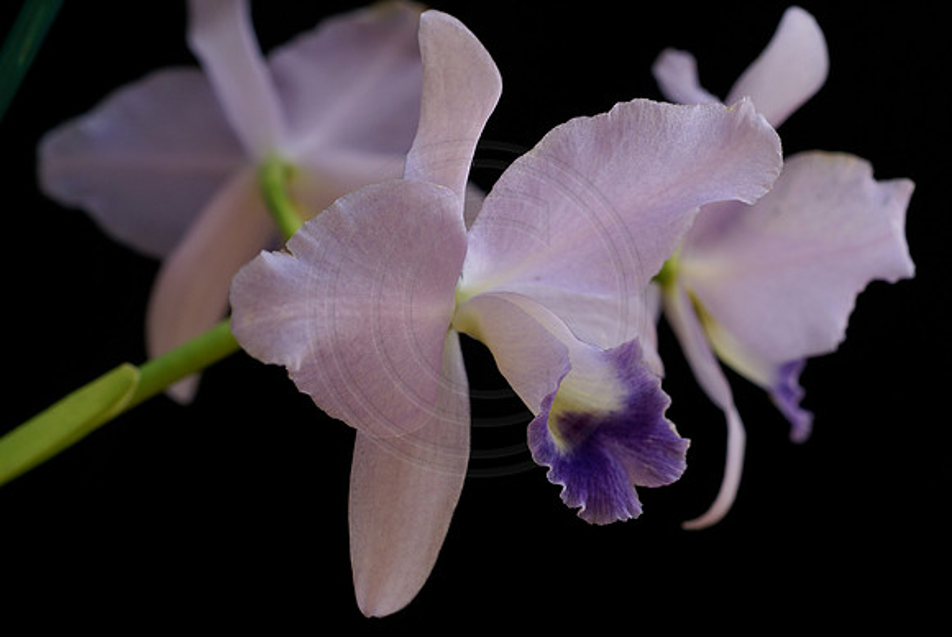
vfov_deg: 18.2
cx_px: 476
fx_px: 1985
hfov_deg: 27.0
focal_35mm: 75
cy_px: 318
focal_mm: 50
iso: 100
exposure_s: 1/80
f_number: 5.6
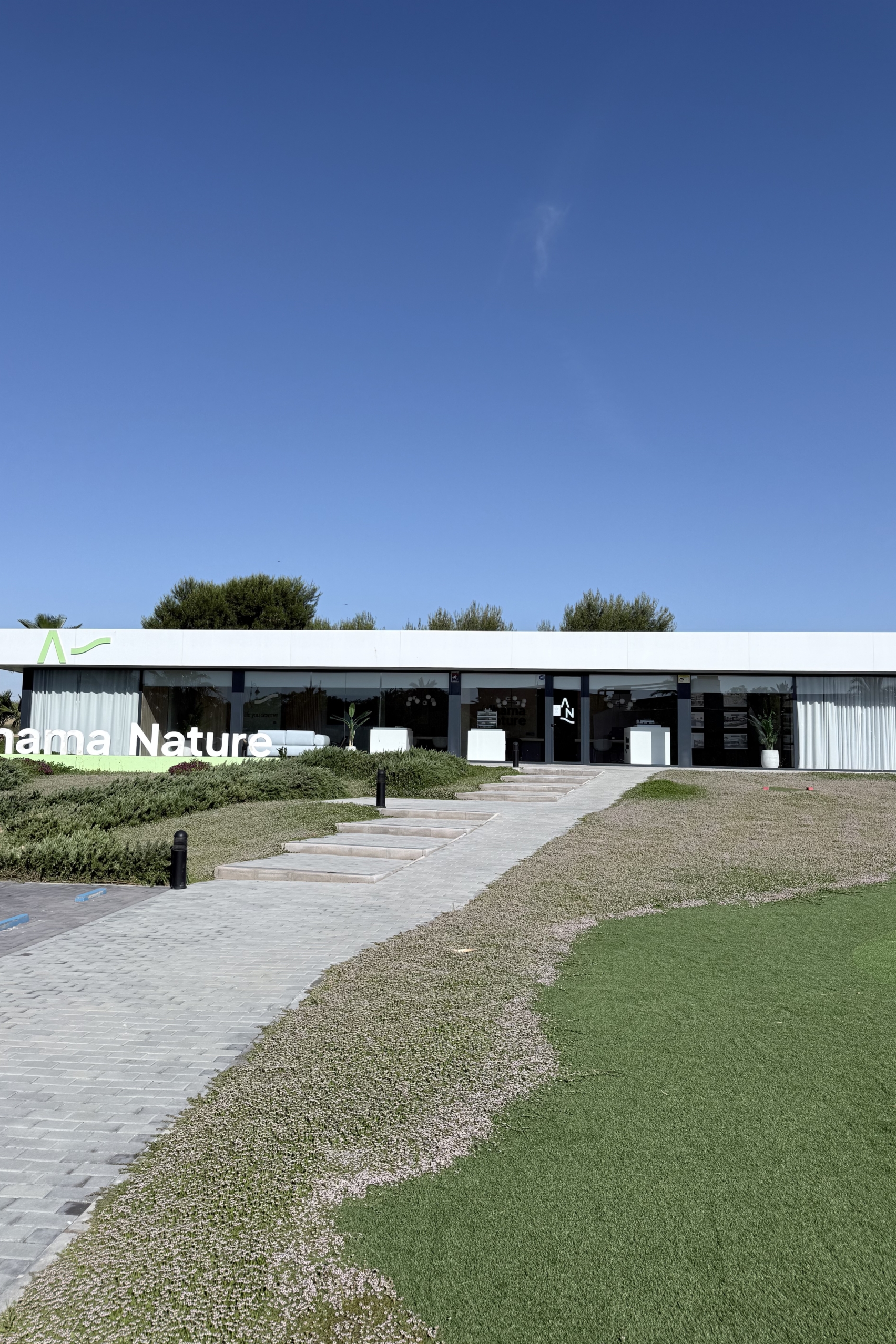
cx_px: 424
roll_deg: -1.3
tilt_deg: +5.0
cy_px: 673
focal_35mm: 25
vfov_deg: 71.5
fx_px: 933
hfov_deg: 51.3
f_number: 1.78
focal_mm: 6.76
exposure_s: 1/8130
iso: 80
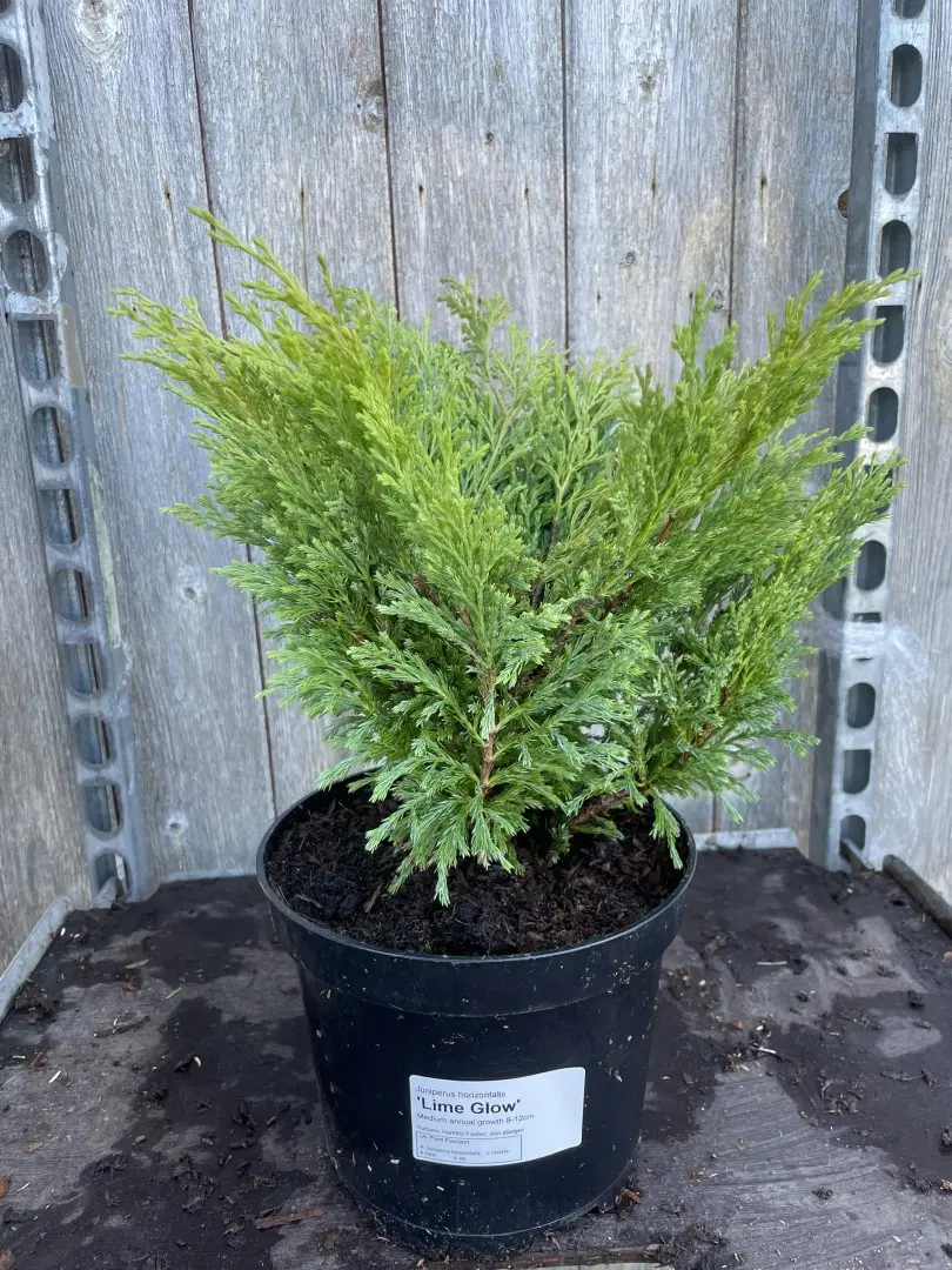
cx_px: 476
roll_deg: +2.8
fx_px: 953
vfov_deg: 67.3
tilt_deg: -15.8
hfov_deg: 53.1
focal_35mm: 26
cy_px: 635
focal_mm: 4.2
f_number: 1.6
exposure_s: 1/121
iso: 40
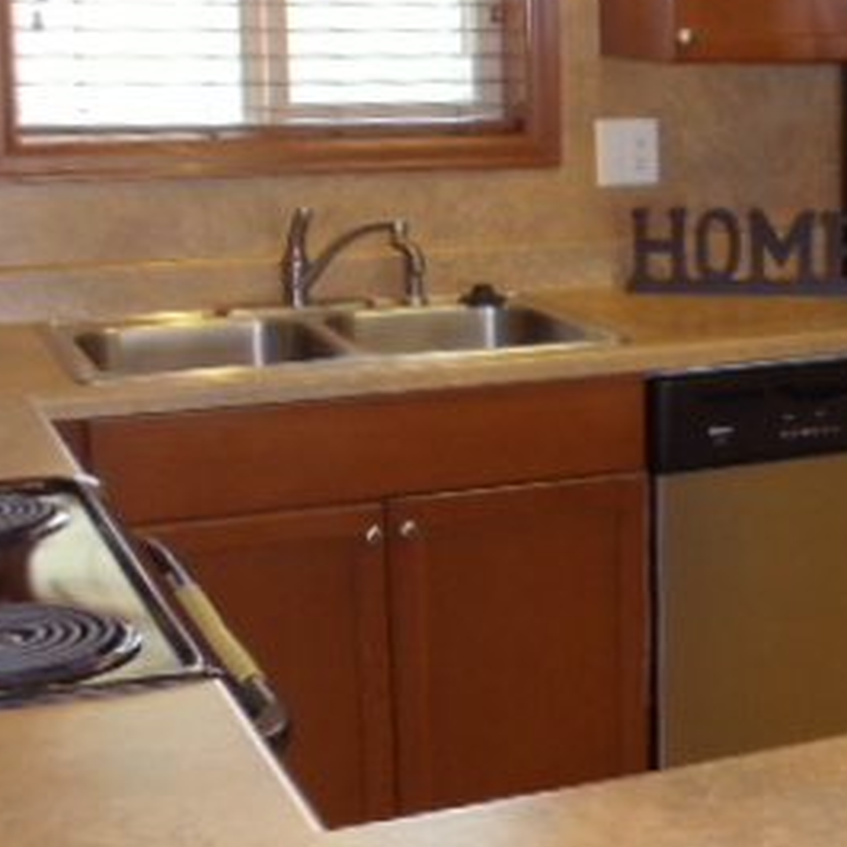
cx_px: 884
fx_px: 2713
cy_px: 342
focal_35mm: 98
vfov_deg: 17.7
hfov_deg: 17.3
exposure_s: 1/30
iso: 200
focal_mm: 6
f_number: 3.5
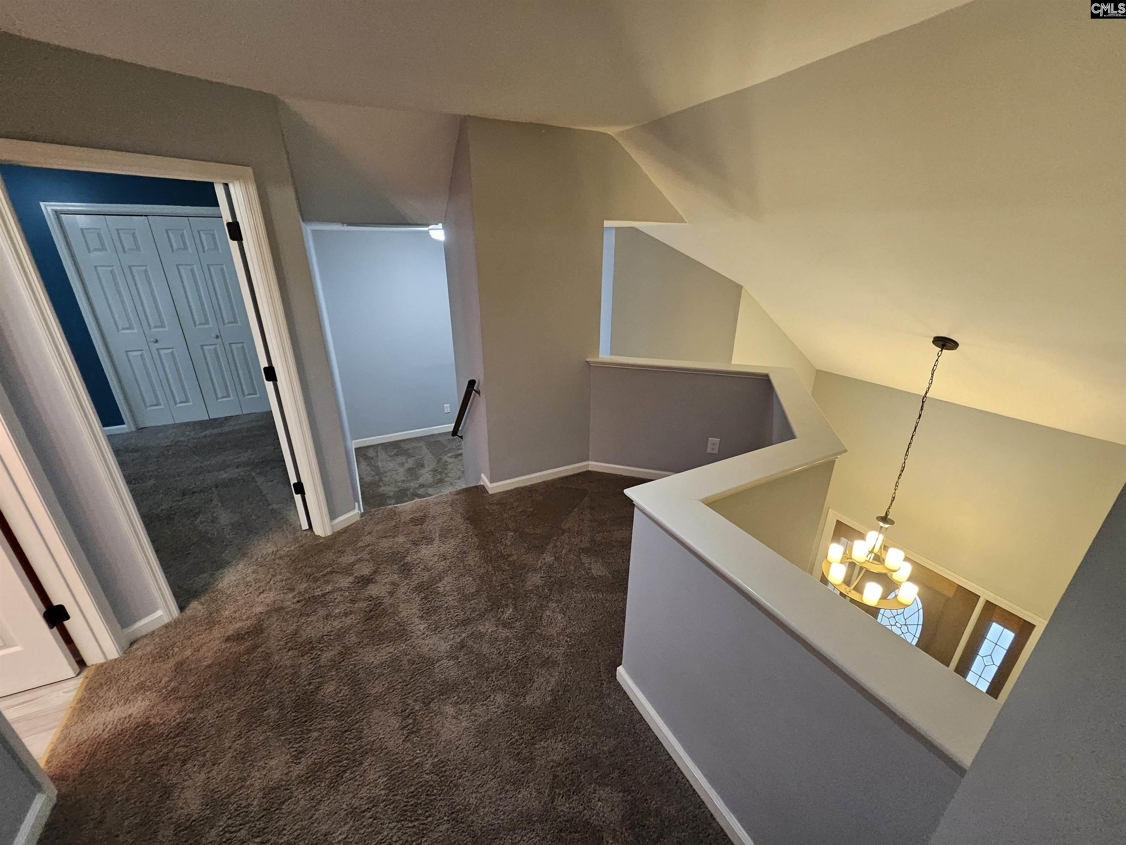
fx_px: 423
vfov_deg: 89.9
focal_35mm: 13
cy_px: 422
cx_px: 563
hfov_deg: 106.2
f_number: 2.2
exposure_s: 1/60
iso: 320
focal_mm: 1.74
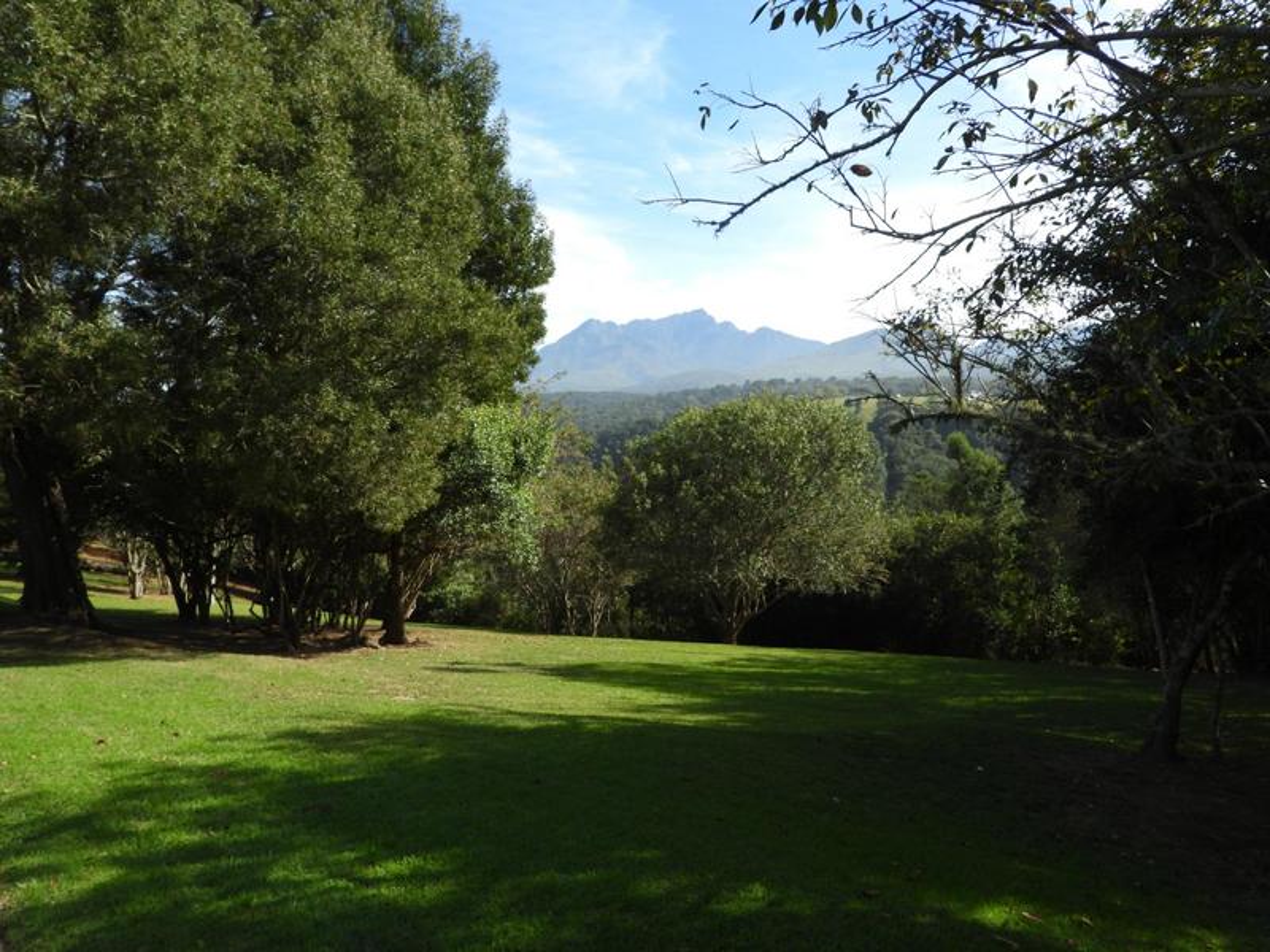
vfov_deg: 56.8
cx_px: 635
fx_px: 881
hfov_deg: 71.6
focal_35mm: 24
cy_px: 476
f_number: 2.8
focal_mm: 4.3
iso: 100
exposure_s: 1/1000
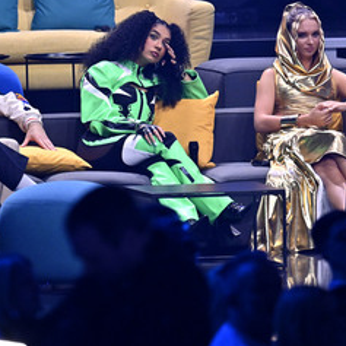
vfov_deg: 2.7
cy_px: 142
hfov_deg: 2.7
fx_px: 7317
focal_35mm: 647
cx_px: 78
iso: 5000
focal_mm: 400
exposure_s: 1/640
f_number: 5
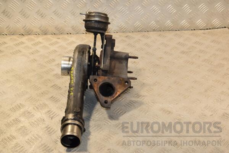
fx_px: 324
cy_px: 76
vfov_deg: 26.5
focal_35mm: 51
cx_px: 114
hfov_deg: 38.9
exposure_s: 1/200
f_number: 7.1
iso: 800
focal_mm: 34
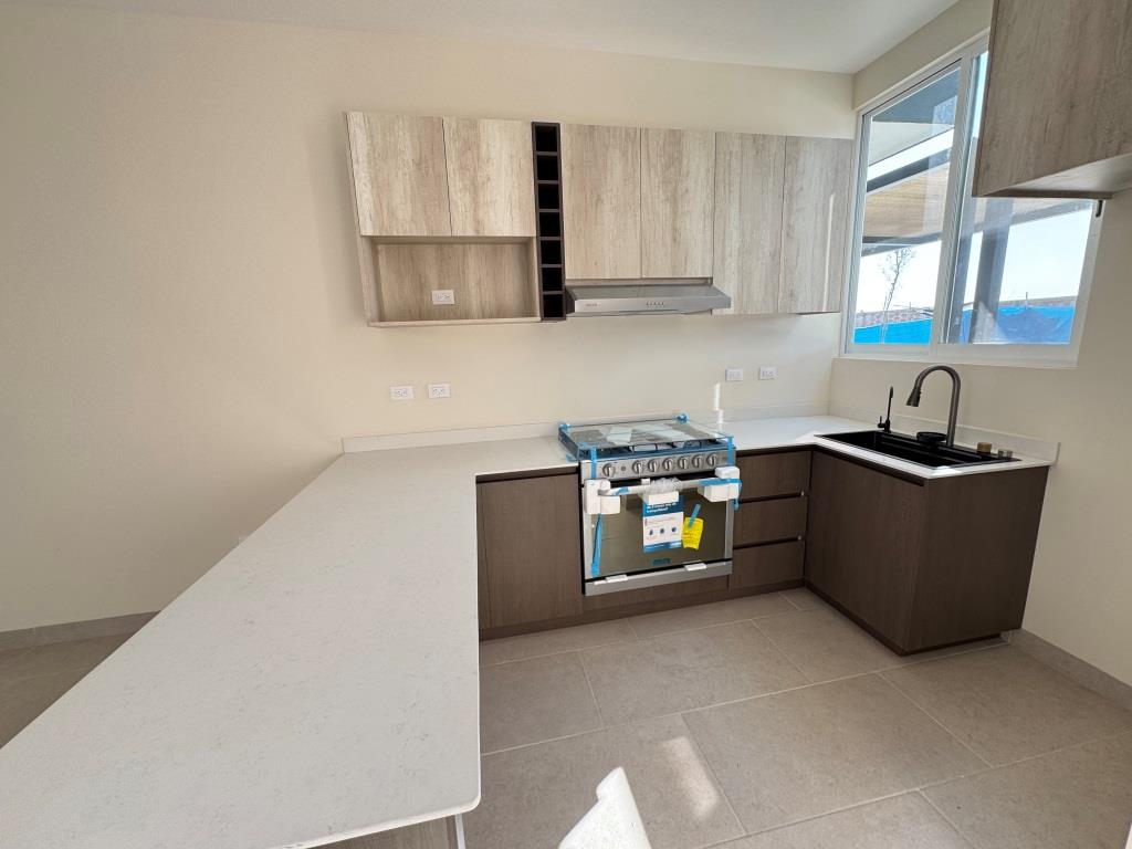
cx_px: 566
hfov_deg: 102.1
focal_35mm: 14
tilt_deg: -10.0
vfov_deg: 85.7
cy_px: 424
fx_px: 458
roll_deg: +2.6
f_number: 2.2
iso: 40
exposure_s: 1/123
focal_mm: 2.22
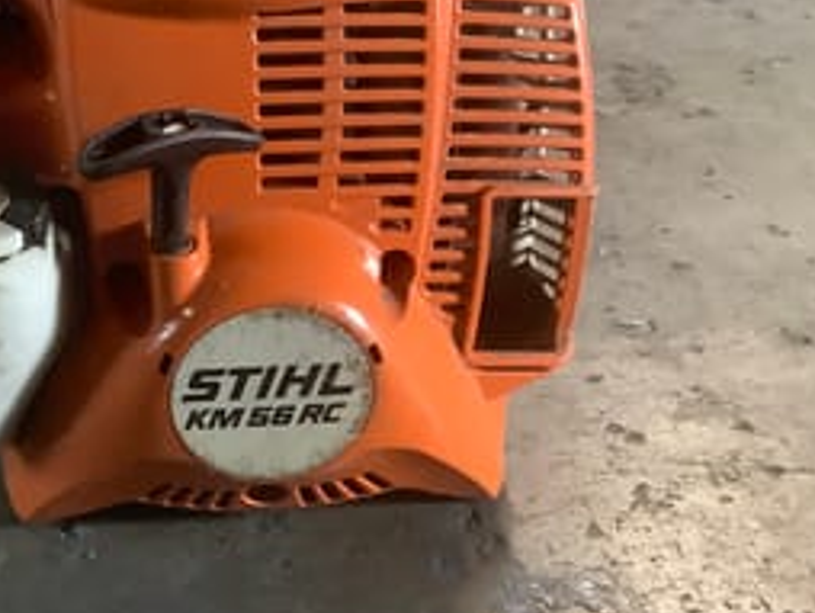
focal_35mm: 61
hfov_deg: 31.2
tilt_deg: -29.7
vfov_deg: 24.1
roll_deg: +2.0
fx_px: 1438
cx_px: 221
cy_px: 339
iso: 400
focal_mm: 3.3
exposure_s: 1/25
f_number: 2.4
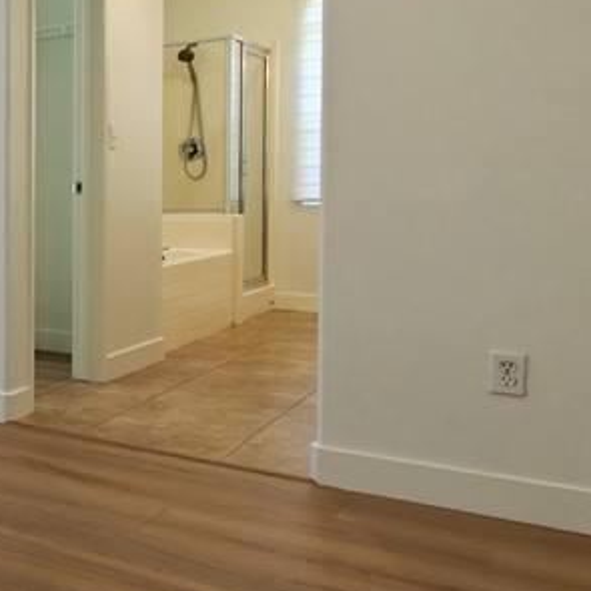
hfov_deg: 26.2
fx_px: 831
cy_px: 232
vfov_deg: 39.0
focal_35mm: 43
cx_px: -335
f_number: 2.2
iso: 80
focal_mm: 2.59
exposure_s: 1/120
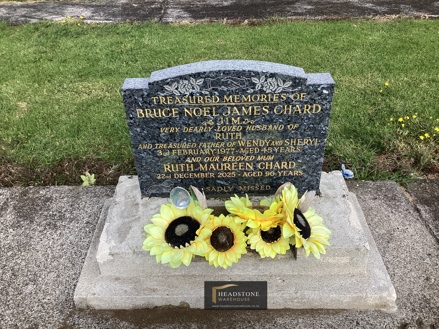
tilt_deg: -35.8
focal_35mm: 31
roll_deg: +2.9
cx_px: 220
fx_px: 393
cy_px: 164
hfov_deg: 58.4
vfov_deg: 45.4
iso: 25
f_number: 2.4
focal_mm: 3.3
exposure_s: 1/1131
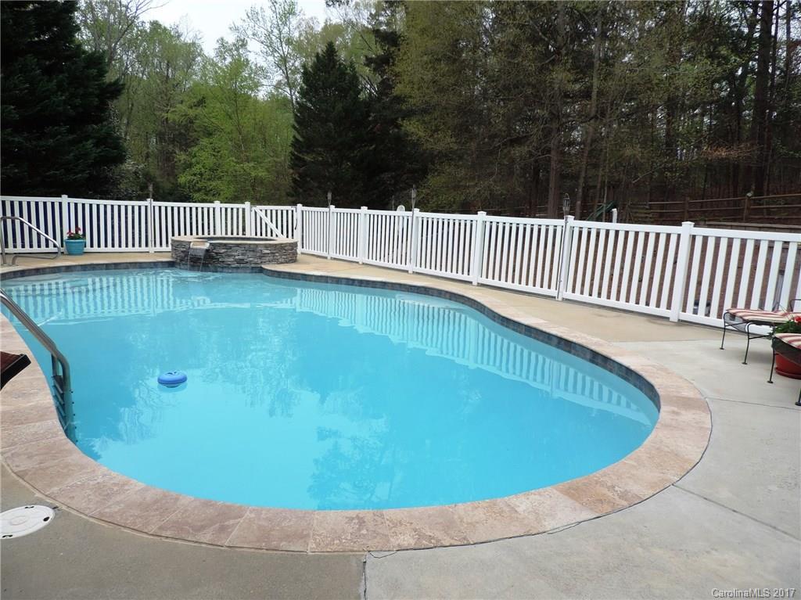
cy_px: 300
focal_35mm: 24
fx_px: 555
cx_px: 400
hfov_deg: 71.6
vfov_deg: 56.8
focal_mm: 4.3
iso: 80
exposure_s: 1/500
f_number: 3
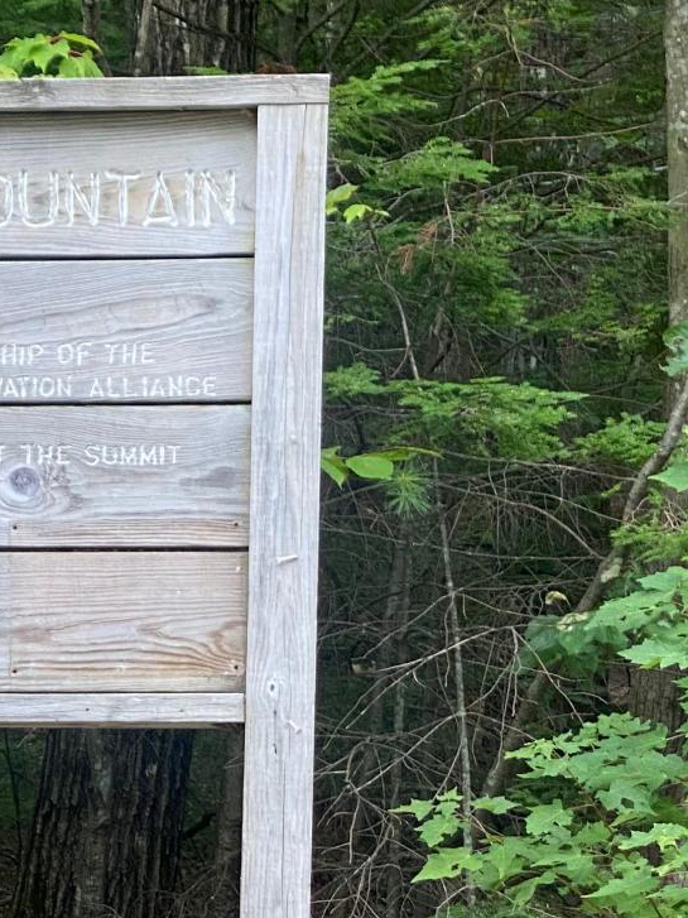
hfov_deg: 10.3
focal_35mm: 143
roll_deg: -1.0
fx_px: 3791
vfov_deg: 13.6
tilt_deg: +0.8
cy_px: 909
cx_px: -69
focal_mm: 6
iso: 80
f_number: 2
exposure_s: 1/121
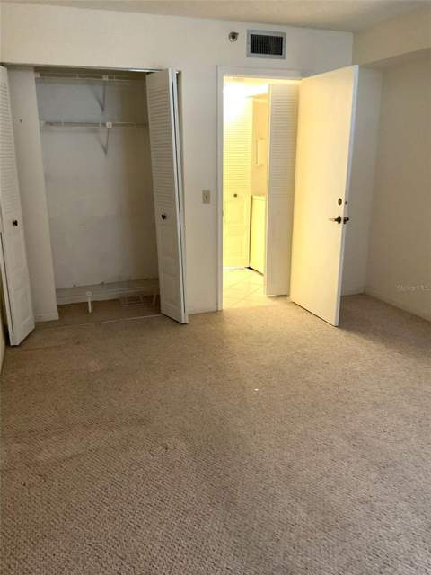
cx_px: 216
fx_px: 481
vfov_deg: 61.7
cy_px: 288
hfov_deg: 48.2
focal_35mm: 29
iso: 250
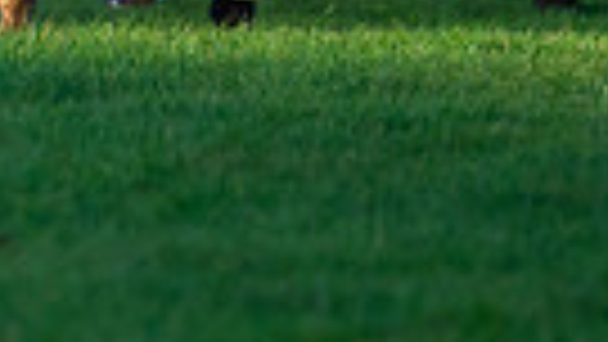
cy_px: -387
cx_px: -410
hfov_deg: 0.8
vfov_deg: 0.4
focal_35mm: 2760
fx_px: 44505
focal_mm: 400
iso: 800
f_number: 4.5
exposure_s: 1/2000
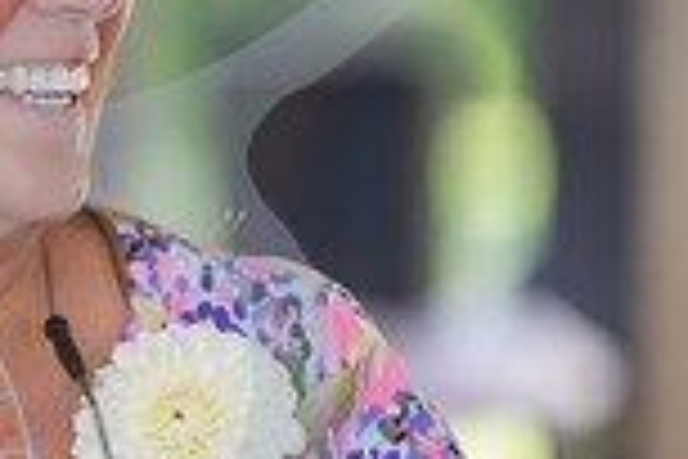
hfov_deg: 2.7
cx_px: -193
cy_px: 178
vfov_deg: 1.8
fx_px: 14485
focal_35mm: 758
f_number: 2.8
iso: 200
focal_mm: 200
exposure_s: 1/200
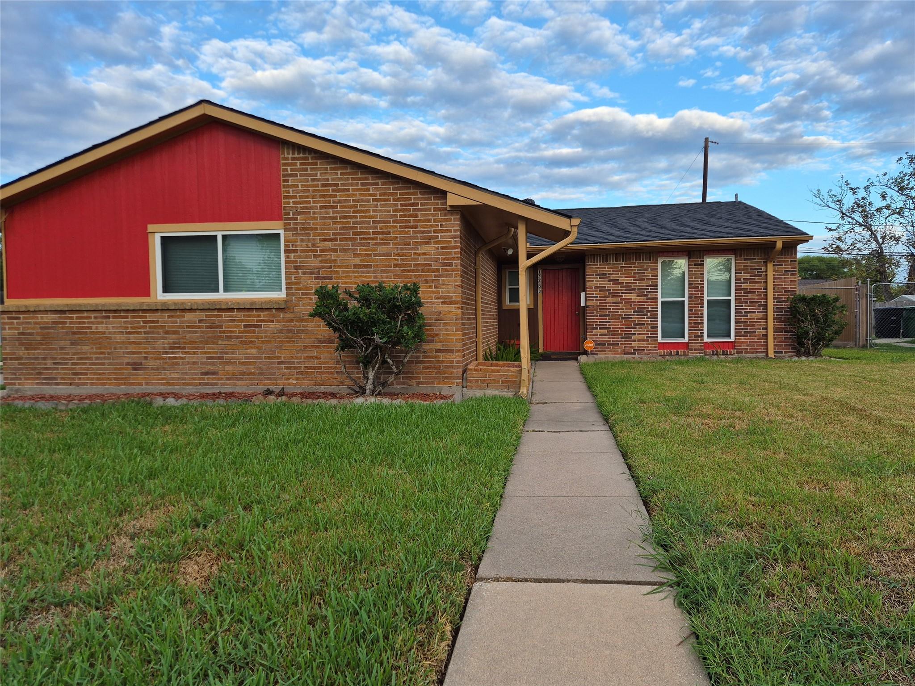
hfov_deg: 73.9
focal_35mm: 23
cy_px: 343
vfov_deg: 58.9
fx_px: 608
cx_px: 458
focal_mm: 5.4
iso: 80
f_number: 1.8
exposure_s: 1/1188
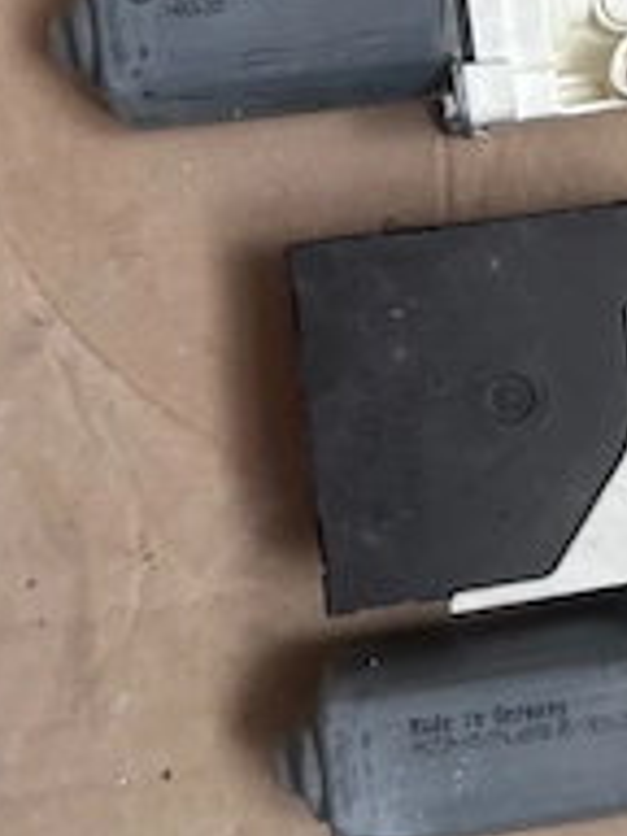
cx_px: 623
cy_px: 226
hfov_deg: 27.5
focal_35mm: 50
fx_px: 1208
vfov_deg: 37.4
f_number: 1.78
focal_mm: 6.76
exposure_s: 1/60
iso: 640
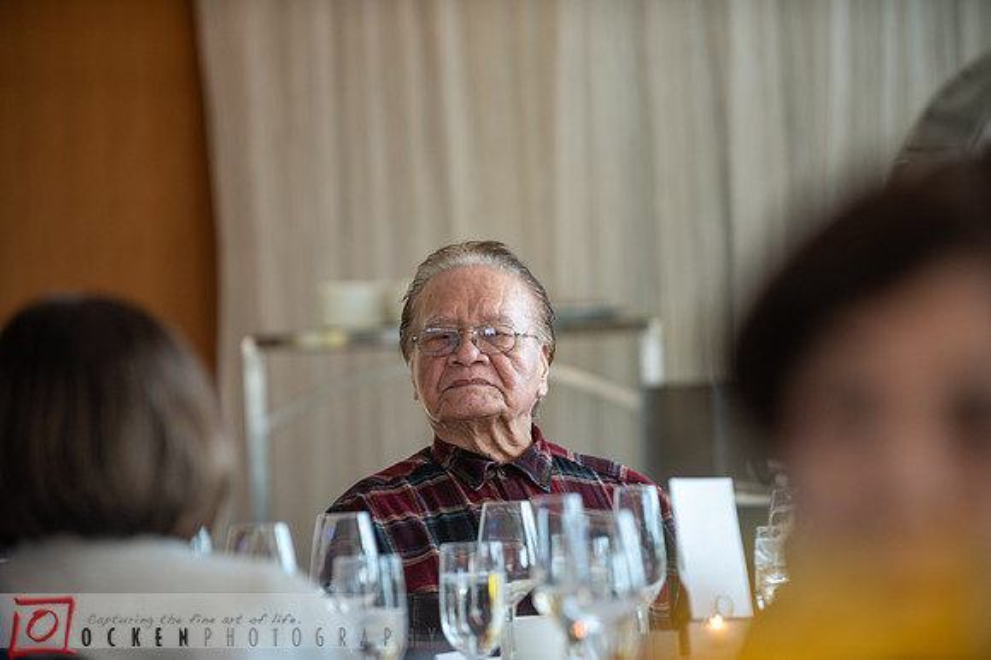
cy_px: 330
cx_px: 496
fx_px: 5508
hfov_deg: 10.3
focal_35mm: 200
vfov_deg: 6.9
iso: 800
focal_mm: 200
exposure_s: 1/200
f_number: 2.8
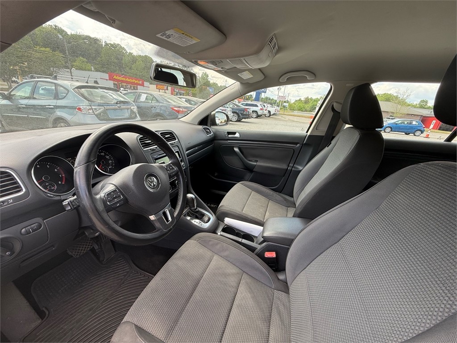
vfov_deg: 85.7
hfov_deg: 102.1
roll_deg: -7.6
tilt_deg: -20.7
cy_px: 172
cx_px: 228
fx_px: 185
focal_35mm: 14
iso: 50
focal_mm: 2.22
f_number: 2.2
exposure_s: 1/142
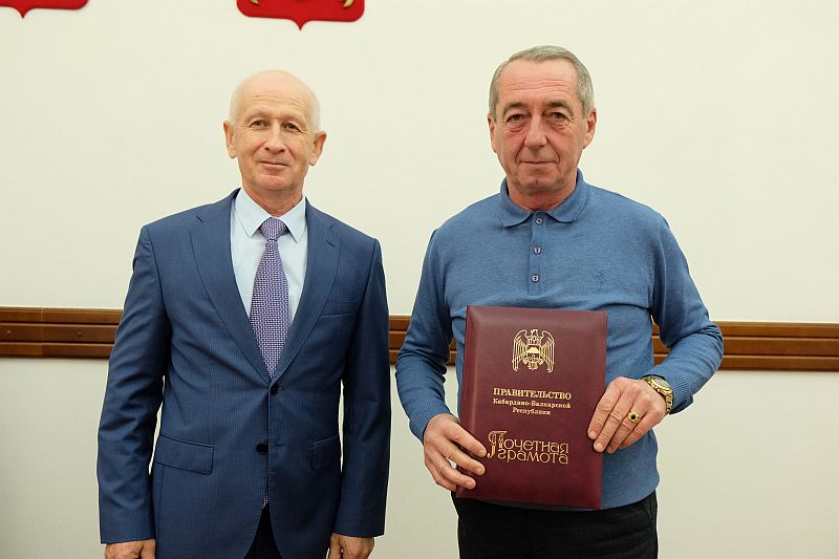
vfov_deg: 40.0
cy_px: 280
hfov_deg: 57.2
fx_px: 769
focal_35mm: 33
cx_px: 420
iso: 2000
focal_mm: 22.3
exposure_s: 1/60
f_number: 4
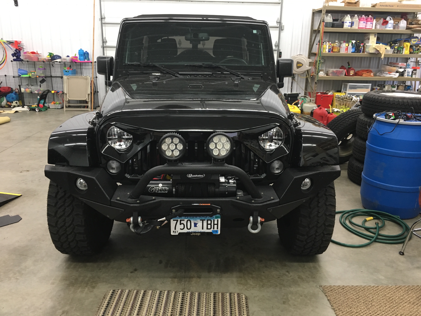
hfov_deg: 61.7
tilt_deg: -16.6
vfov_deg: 48.2
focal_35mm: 29
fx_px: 353
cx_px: 210
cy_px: 158
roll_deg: -1.9
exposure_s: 1/30
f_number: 2.2
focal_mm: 4.15
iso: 100
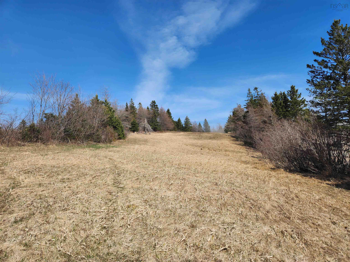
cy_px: 131
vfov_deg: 58.9
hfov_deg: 73.9
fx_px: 233
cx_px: 175
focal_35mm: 23
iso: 20
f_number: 1.8
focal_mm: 5.4
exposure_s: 1/2027
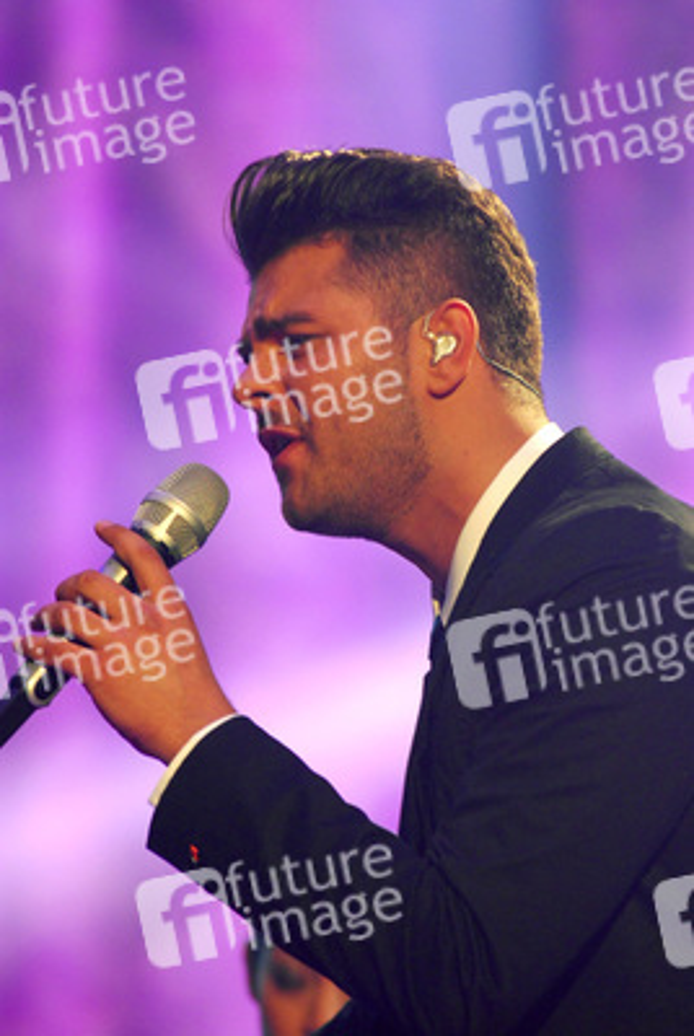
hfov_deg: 4.6
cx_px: 347
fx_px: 8644
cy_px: 518
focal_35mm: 300
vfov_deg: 6.9
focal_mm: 200
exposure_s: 1/60
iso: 1000
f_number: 5.6
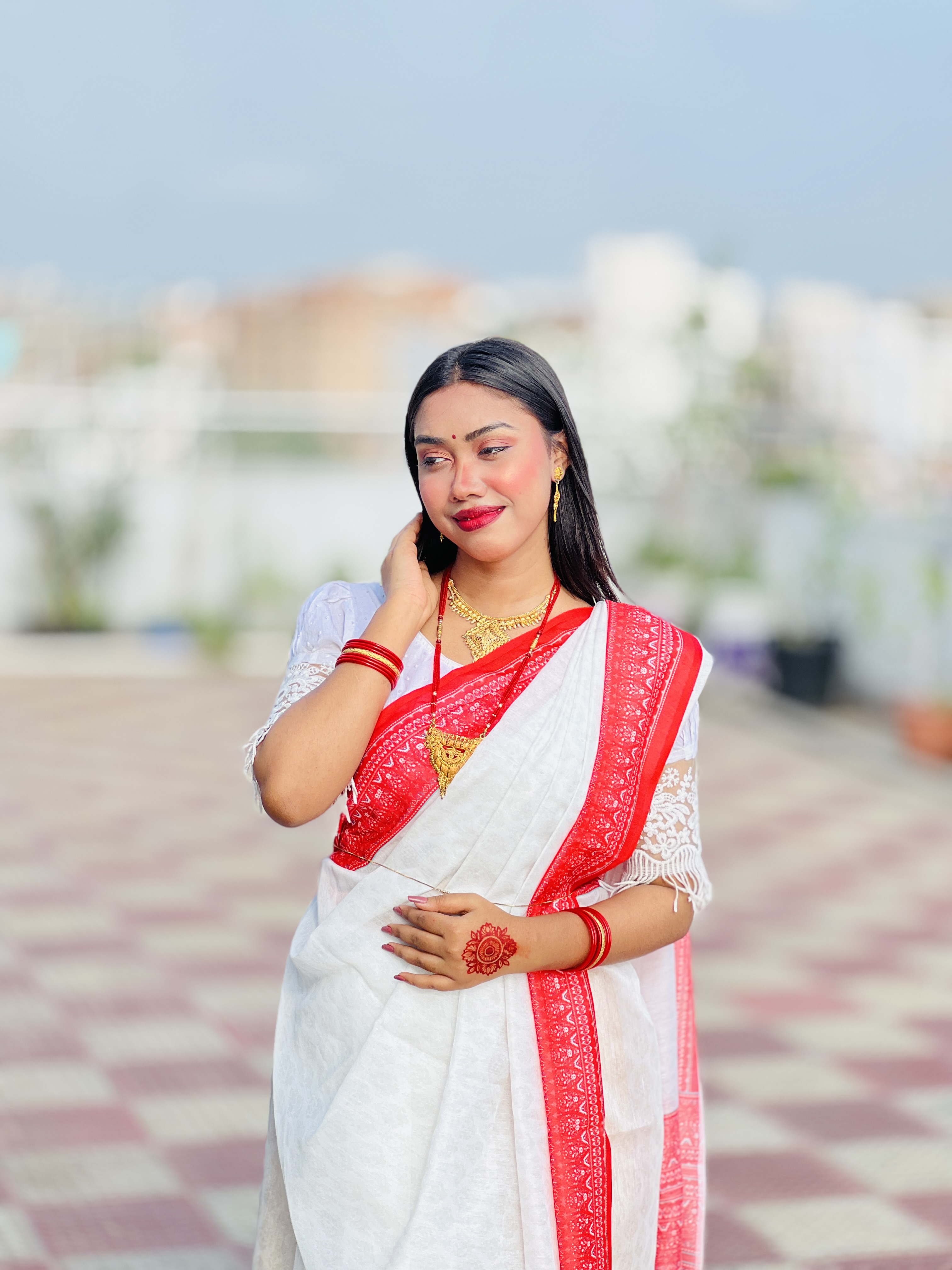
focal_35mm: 77
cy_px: 635
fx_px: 2824
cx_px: 476
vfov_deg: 25.3
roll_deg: -0.9
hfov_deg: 19.1
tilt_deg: -6.2
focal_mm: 9
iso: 32
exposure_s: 1/196
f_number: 2.8
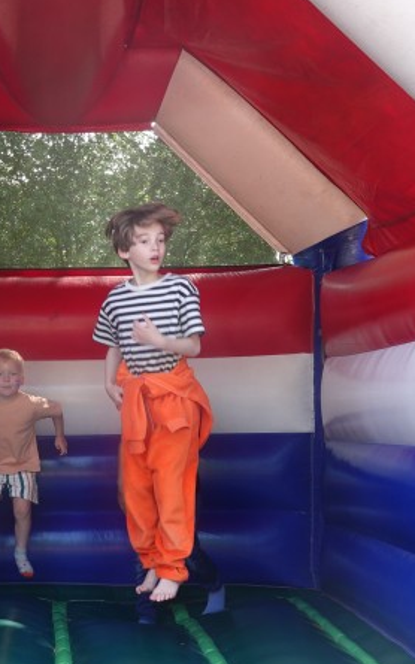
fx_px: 1195
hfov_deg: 19.4
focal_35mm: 66
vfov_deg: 30.9
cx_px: 48
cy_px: 415
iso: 100
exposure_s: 1/100
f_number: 2.8
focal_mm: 11.77
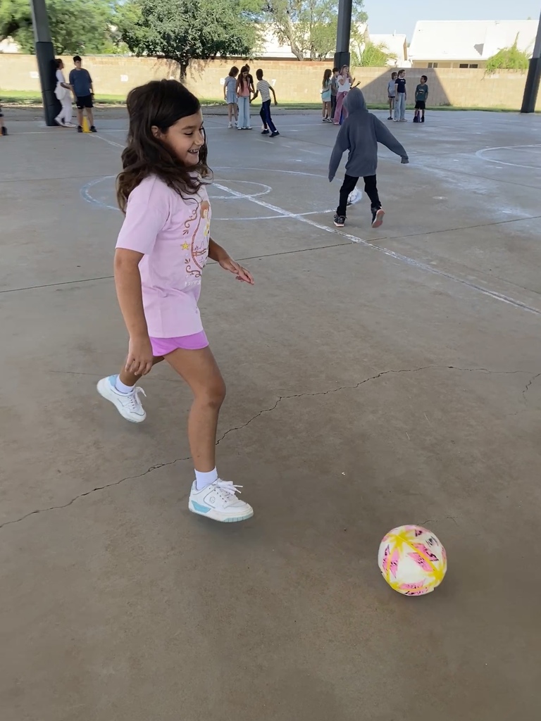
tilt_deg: -25.8
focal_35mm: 26
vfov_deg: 67.3
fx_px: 542
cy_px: 360
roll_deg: -1.9
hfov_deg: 53.1
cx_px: 270
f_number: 1.8
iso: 32
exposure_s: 1/571
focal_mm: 4.25
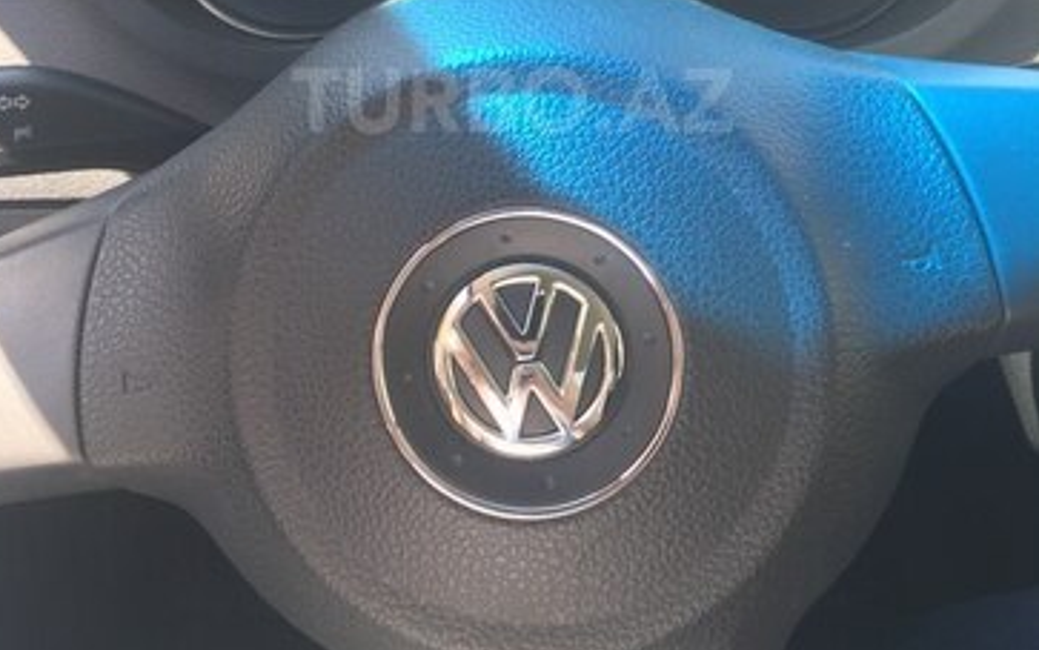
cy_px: 100
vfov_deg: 29.6
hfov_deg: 47.2
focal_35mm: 42
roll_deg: +2.5
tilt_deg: -30.6
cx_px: 512
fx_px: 1189
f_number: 2.2
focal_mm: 4.15
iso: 25
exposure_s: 1/50
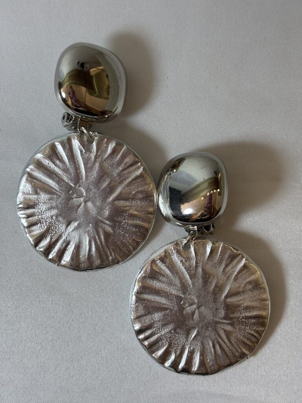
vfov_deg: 36.8
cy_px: 202
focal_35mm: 52
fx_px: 605
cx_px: 151
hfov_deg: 28.0
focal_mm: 5.96
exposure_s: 1/112
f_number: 1.6
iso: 25
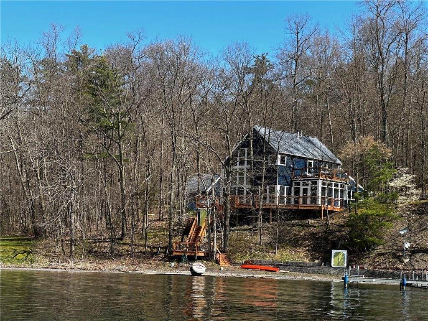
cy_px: 160
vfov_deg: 19.1
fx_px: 952
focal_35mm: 77
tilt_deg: +6.6
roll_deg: -3.3
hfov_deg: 25.3
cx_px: 214
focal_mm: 9
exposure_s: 1/378
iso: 32
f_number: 2.8
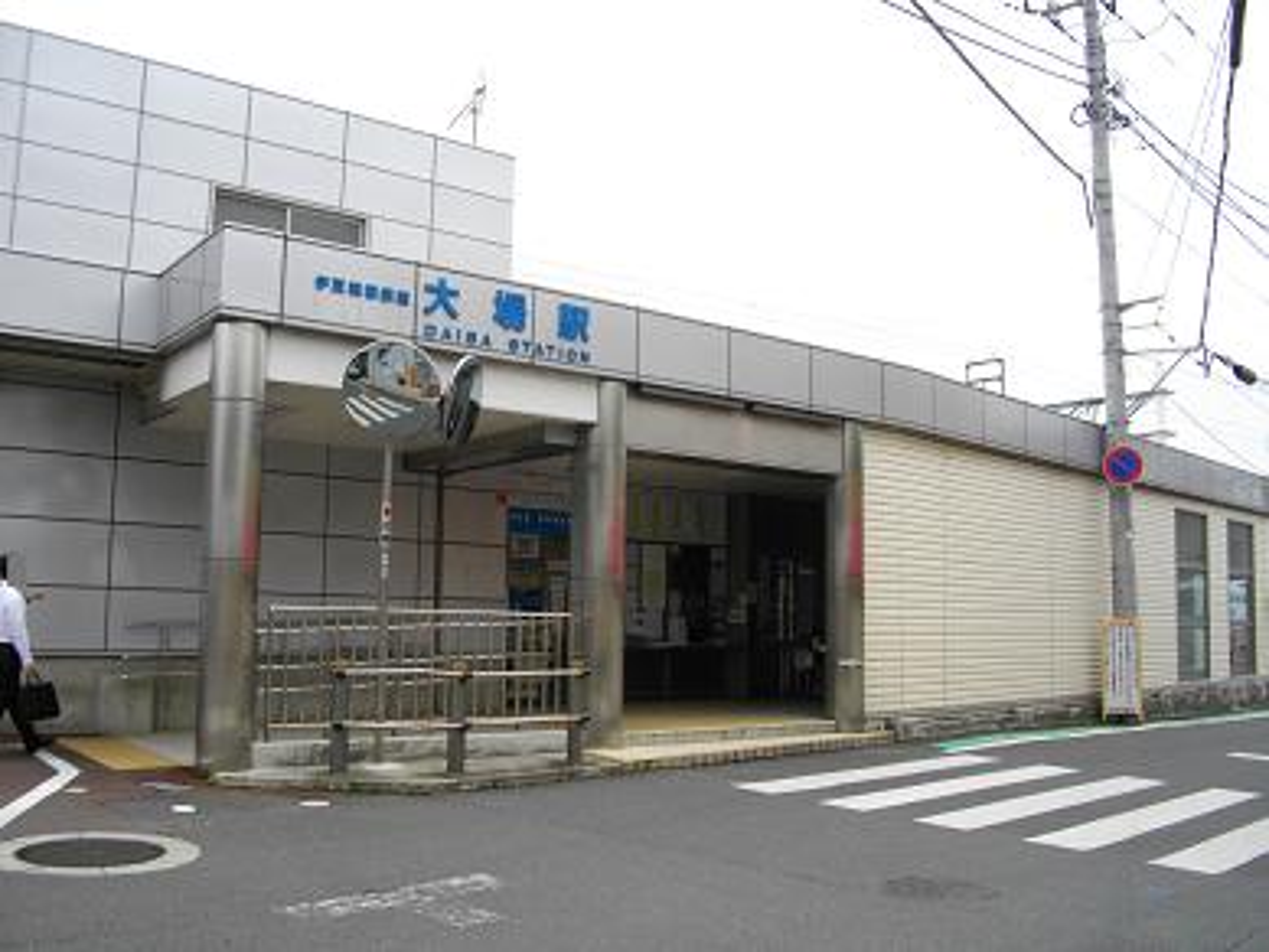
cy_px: 476
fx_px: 1173
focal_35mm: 32
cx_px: 634
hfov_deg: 56.8
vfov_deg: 44.2
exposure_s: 1/320
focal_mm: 5.7
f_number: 5.5
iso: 100
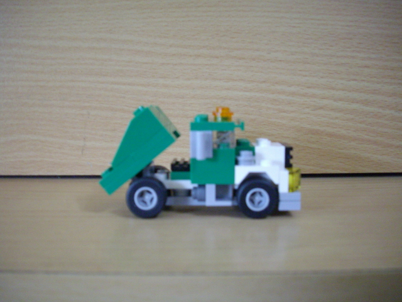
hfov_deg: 50.1
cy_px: 151
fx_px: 430
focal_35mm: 37
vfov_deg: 38.7
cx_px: 201
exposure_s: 1/10
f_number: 2.8
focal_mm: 6.2
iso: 400
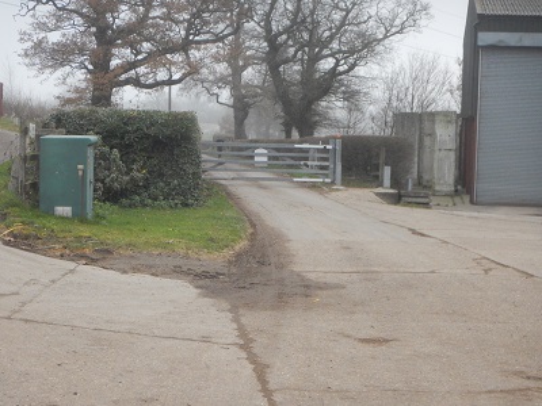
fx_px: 955
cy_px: 203
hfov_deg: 31.7
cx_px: 271
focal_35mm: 61
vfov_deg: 24.0
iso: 800
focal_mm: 11
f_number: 4.4
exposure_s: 1/400
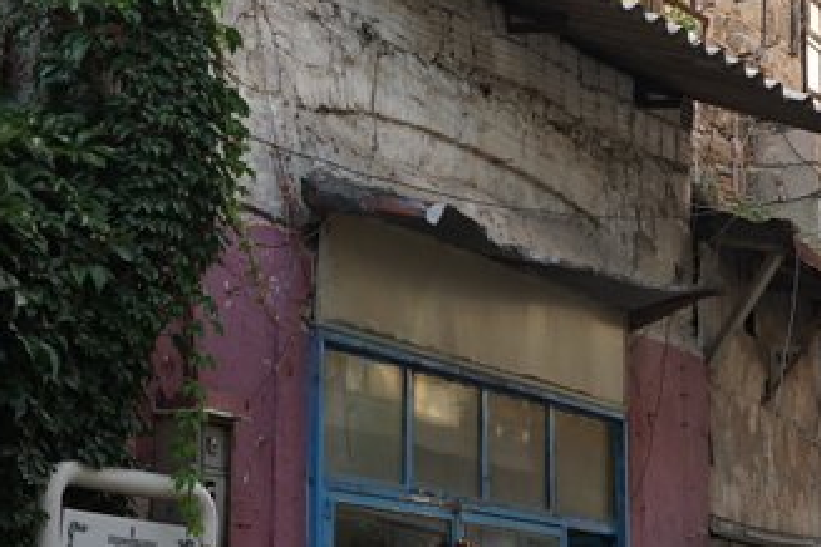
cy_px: 256
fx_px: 2508
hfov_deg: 18.5
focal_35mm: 110
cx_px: 540
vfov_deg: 12.5
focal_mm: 30
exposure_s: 1/60
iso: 160
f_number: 7.1
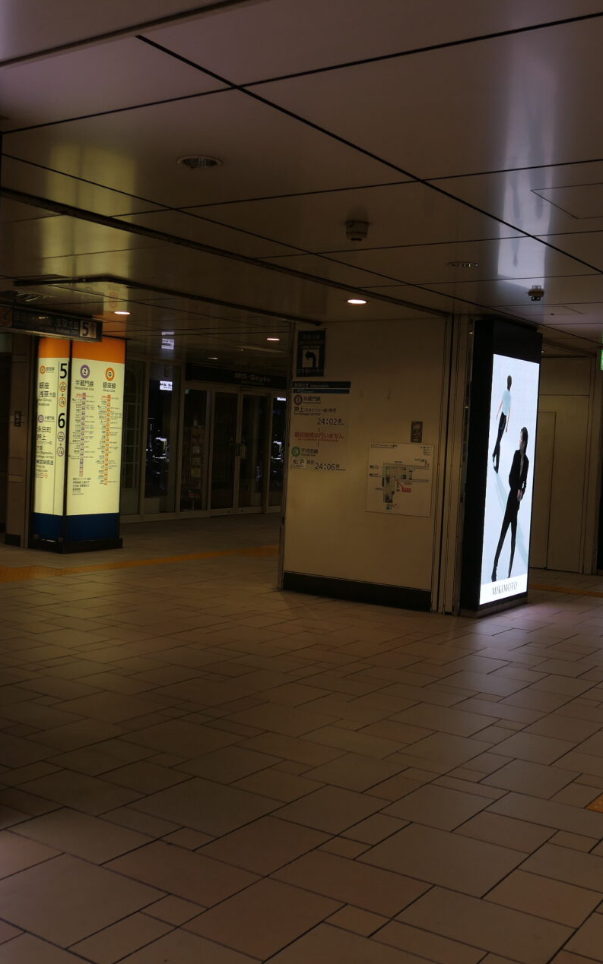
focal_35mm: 37
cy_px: 485
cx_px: 212
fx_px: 973
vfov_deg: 52.8
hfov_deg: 34.2
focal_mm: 8.8
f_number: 2.5
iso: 125
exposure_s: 1/125
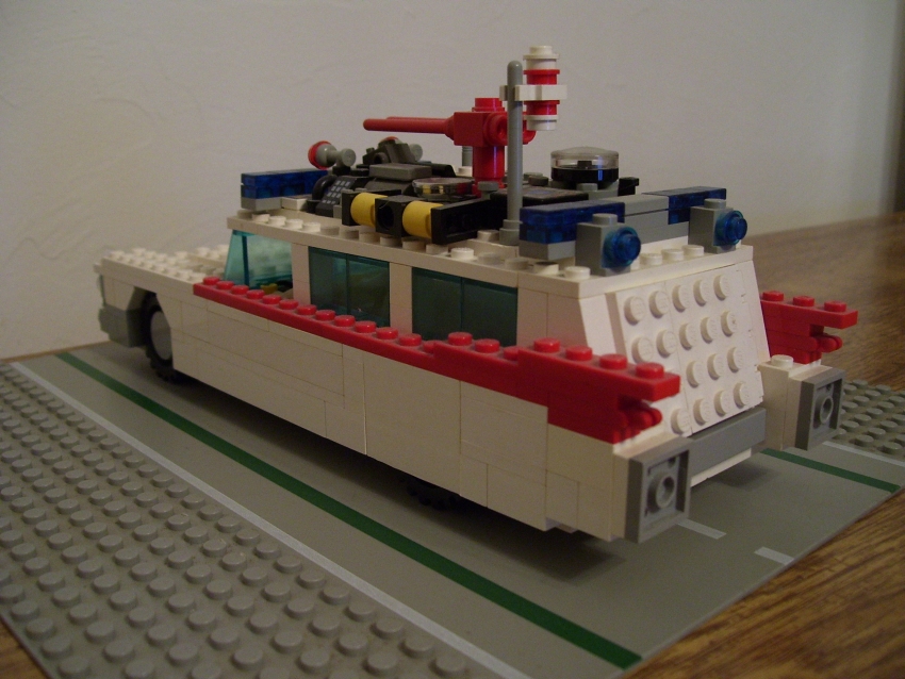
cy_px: 340
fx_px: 968
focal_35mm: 37
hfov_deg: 50.1
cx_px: 452
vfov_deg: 38.7
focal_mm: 6
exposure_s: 1/8
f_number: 2.7
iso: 160
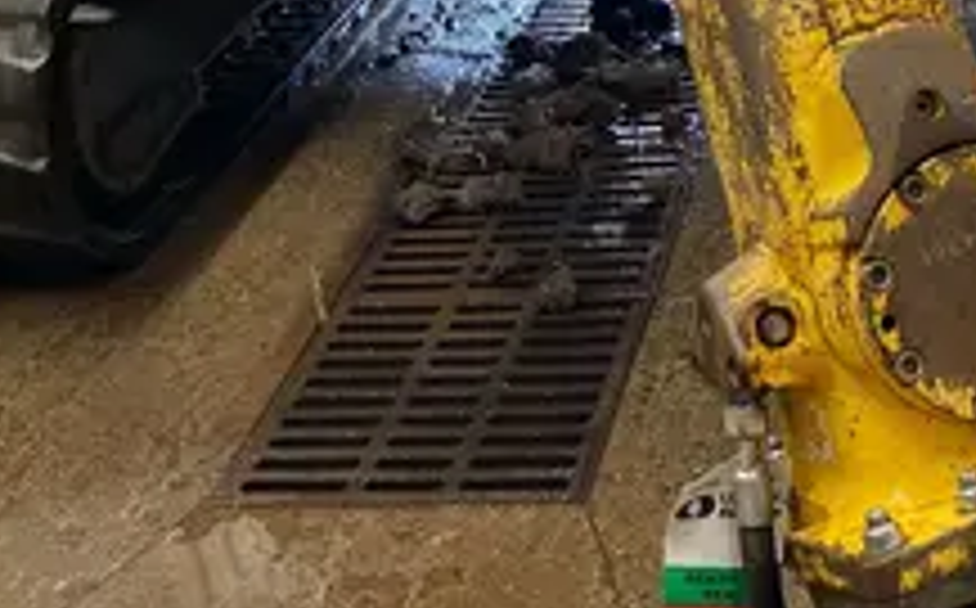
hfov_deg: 29.1
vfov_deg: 18.4
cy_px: 115
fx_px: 1860
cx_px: 697
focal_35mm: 70
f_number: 1.8
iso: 250
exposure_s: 1/60
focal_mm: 4.25
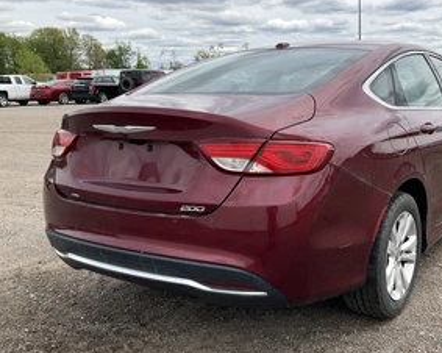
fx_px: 523
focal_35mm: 40
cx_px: 300
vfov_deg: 37.2
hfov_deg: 45.0
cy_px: 205
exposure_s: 1/1250
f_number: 1.8
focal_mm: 3
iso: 25
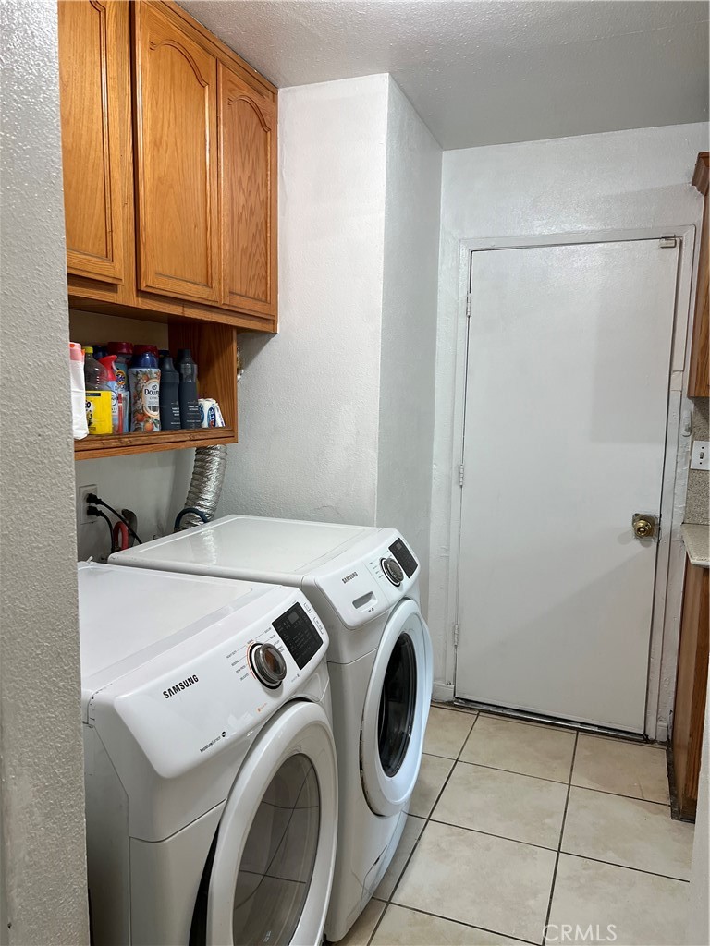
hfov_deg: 53.1
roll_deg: -0.2
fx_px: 711
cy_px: 473
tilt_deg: -6.4
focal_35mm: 26
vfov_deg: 67.3
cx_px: 355
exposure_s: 1/120
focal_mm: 5.7
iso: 100
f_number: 1.5
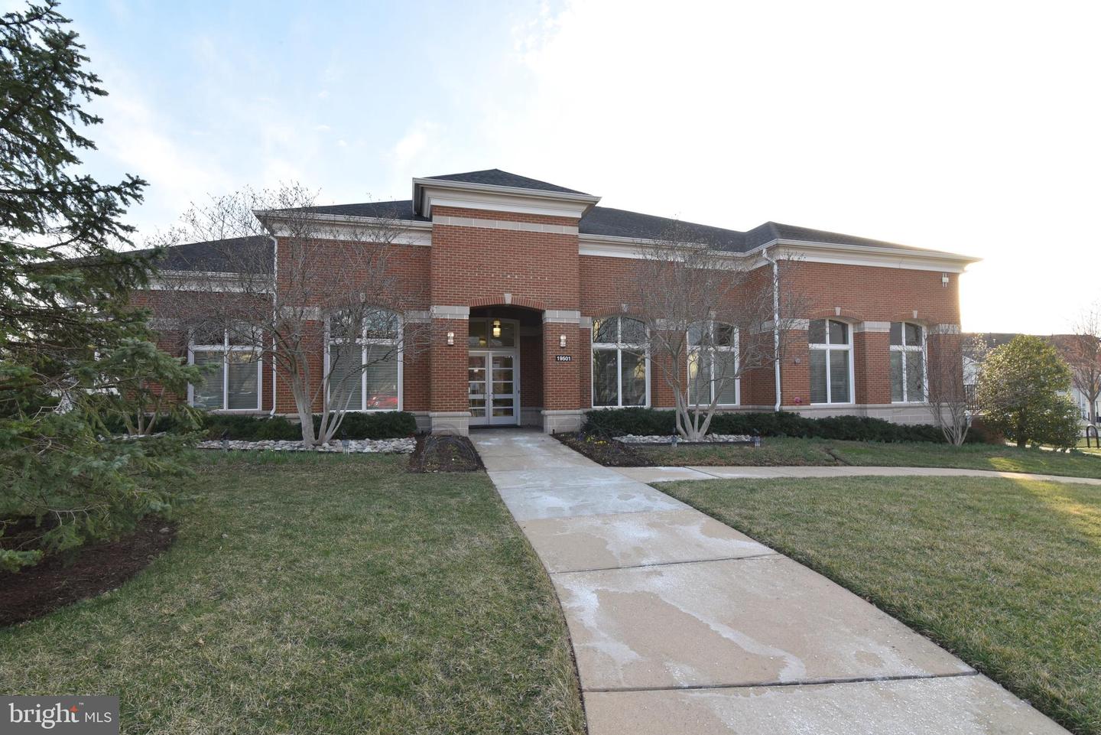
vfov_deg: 73.8
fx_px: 489
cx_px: 550
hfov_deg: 96.7
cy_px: 368
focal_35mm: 16
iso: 800
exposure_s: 1/60
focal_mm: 16
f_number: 14
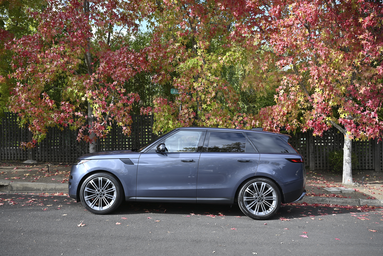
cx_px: 192
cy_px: 128
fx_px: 303
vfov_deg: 45.7
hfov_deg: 64.6
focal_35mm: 28
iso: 100
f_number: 5.6
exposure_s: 1/125
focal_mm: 28.5
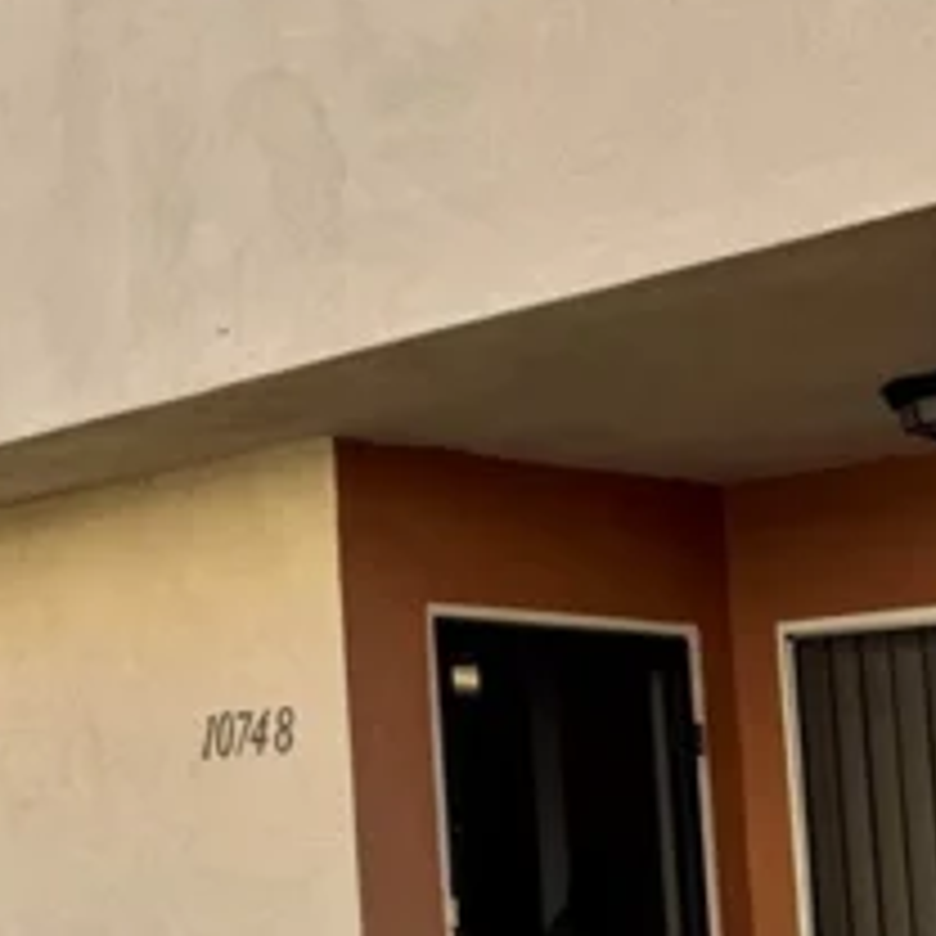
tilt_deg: +8.7
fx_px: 2325
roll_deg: -0.1
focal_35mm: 76
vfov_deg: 22.8
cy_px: 508
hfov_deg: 20.3
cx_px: -376
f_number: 1.78
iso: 80
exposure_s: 1/2105
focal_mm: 6.76
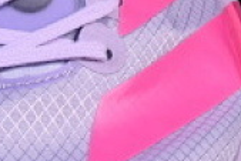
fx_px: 3203
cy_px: 31
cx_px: -118
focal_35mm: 478
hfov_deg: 4.3
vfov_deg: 2.9
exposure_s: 1/80
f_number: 8
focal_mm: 50
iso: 160
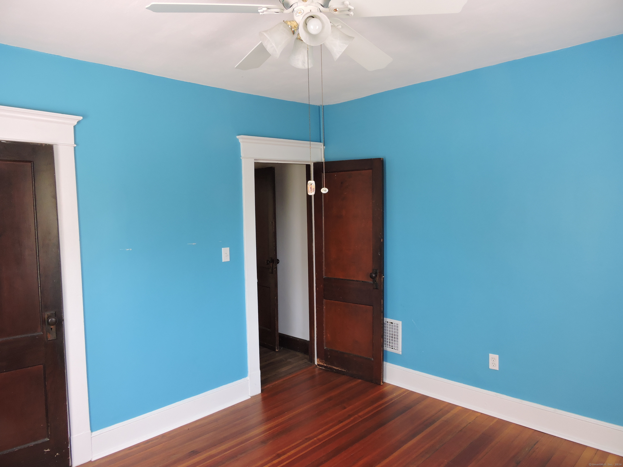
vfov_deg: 56.8
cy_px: 234
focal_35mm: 24
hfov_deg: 71.6
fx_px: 432
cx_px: 312
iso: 200
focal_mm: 4.3
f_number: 3.3
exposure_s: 1/30
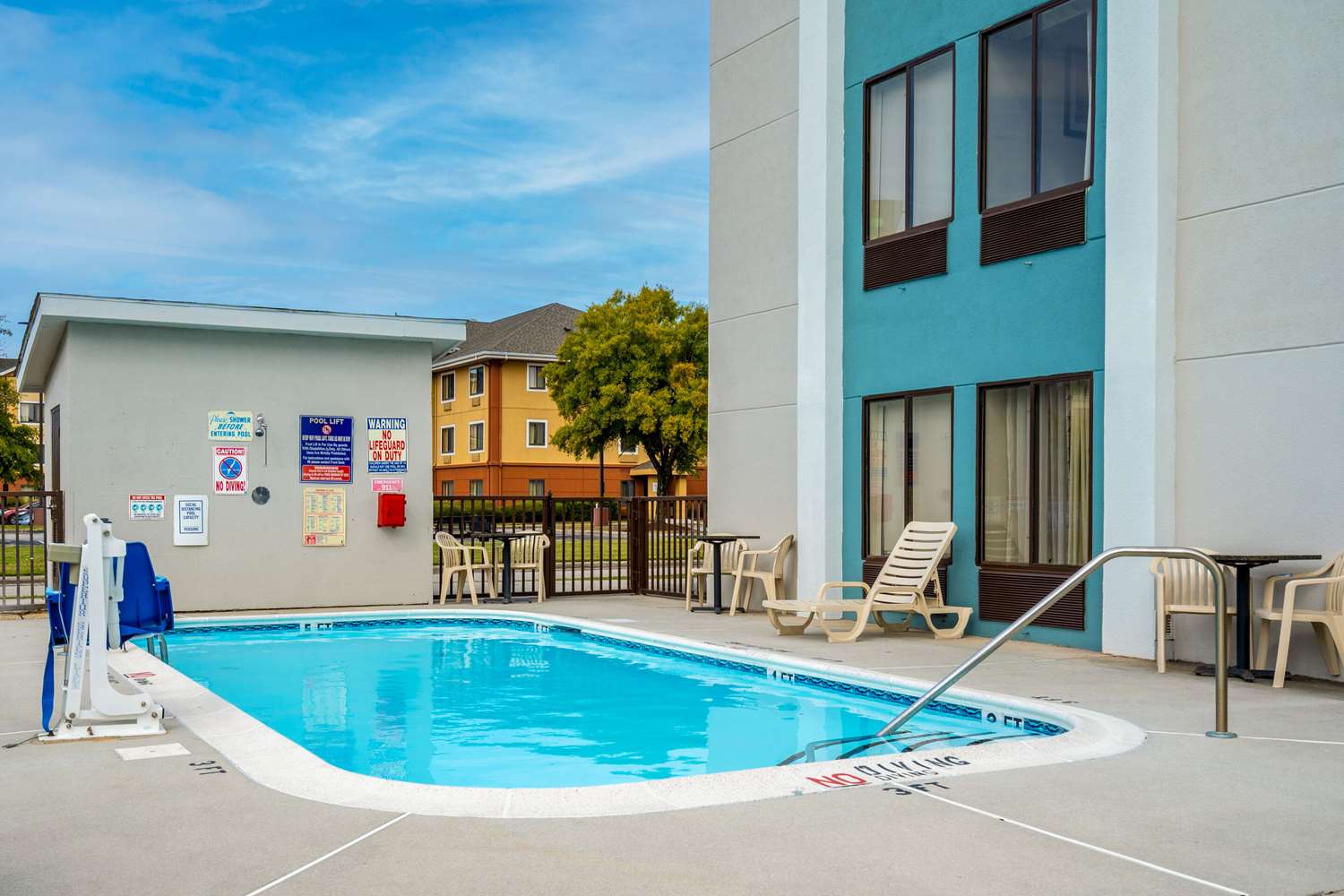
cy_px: 448
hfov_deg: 61.9
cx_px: 672
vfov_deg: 43.6
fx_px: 1120
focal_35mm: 30
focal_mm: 30
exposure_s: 1/500
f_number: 8
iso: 200
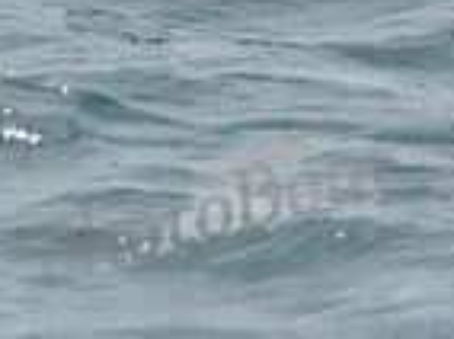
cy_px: -245
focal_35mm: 787
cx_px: -131
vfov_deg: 1.9
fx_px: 10304
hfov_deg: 2.5
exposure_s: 1/800
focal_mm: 200
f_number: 11
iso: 250
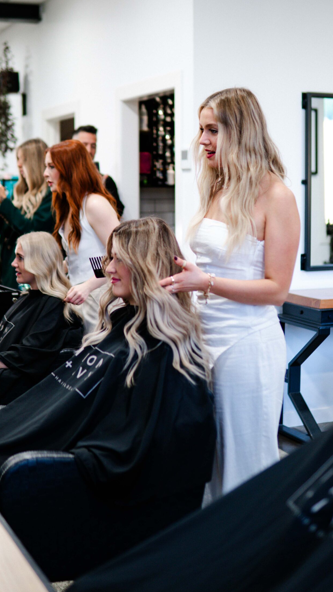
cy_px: 265
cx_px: 165
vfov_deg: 37.8
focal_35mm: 55
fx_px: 864
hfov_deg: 21.8
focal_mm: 30
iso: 400
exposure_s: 1/400
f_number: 1.4
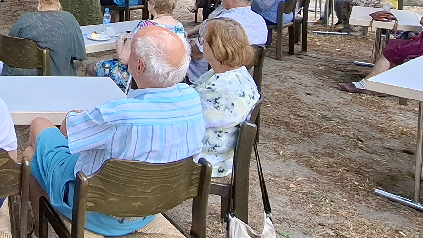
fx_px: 482
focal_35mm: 43
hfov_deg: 41.8
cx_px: 11
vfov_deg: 25.0
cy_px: -47
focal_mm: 1.74
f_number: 2.2
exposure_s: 1/100
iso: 40
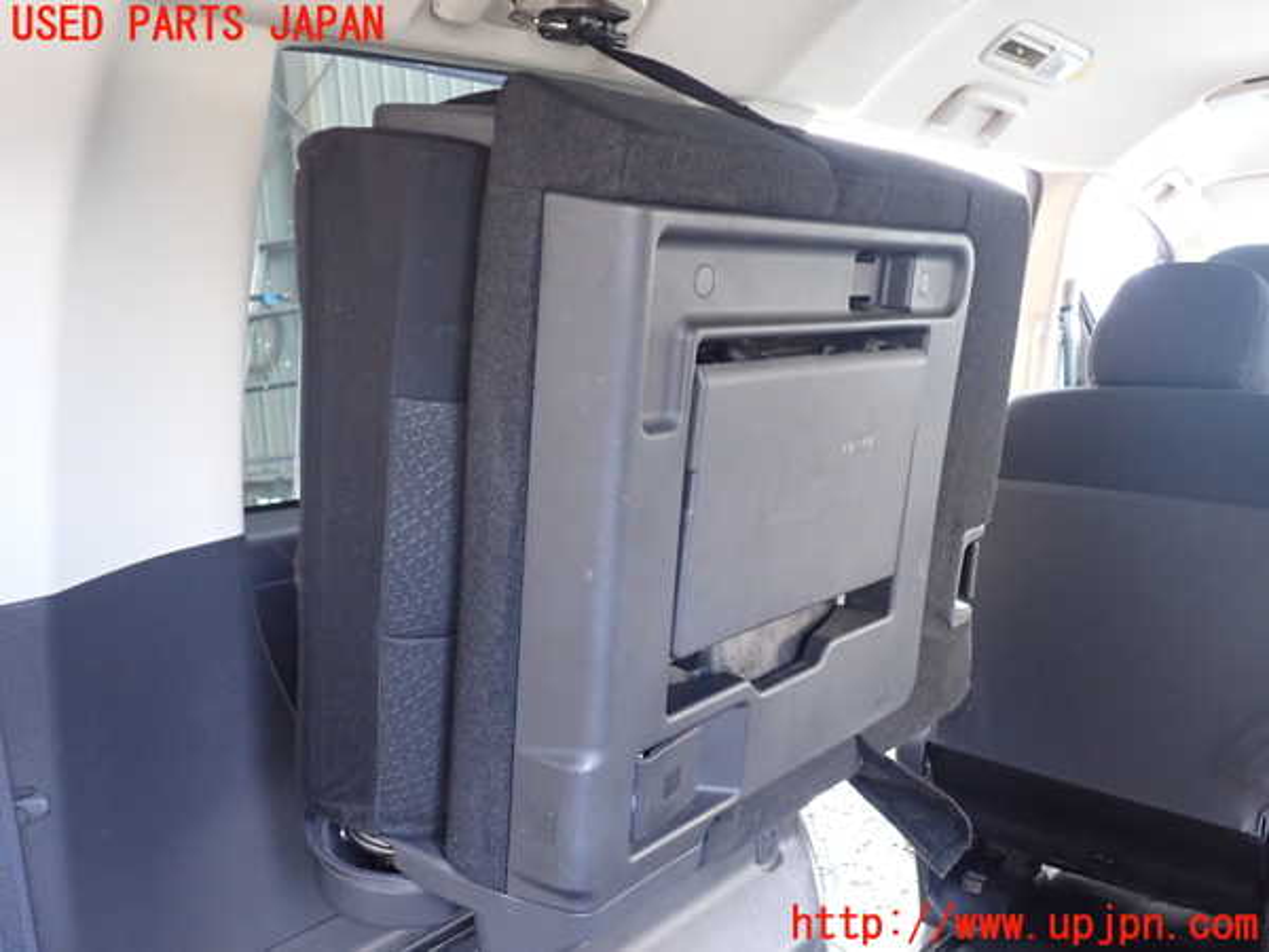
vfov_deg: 46.8
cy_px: 476
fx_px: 1100
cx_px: 634
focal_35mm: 30
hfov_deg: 60.0
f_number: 2.3
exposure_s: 1/30
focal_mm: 5.4
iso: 640
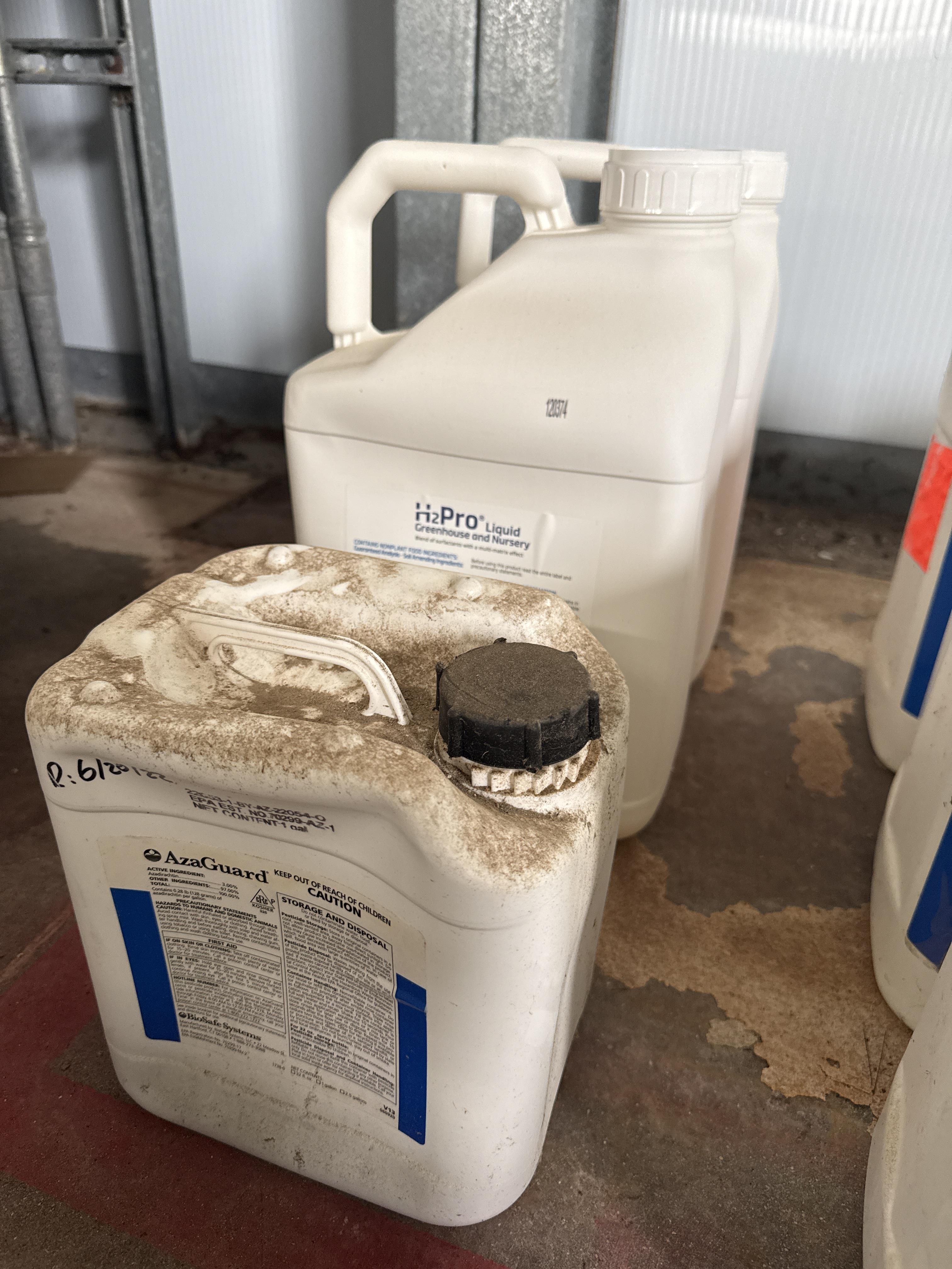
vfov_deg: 71.6
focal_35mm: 24
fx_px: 880
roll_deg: -2.3
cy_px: 634
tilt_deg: -28.8
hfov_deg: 56.8
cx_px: 476
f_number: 1.78
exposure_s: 1/83
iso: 200
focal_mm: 6.76
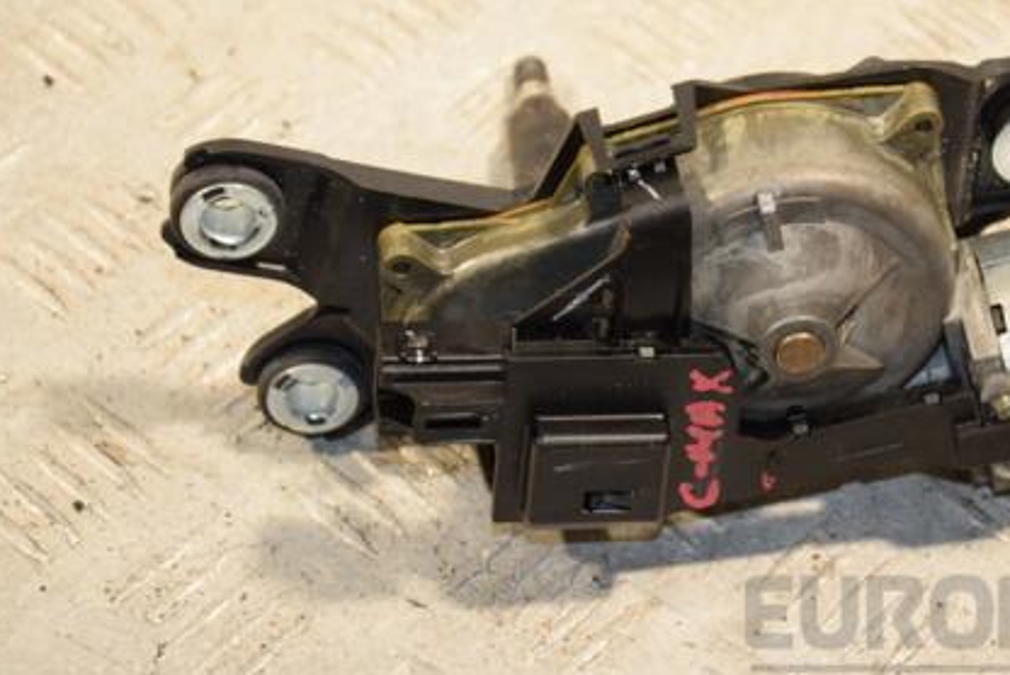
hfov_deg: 15.3
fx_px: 3762
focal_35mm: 134
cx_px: 699
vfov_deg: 10.3
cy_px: 289
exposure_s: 1/160
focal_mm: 62
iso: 800
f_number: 5.3
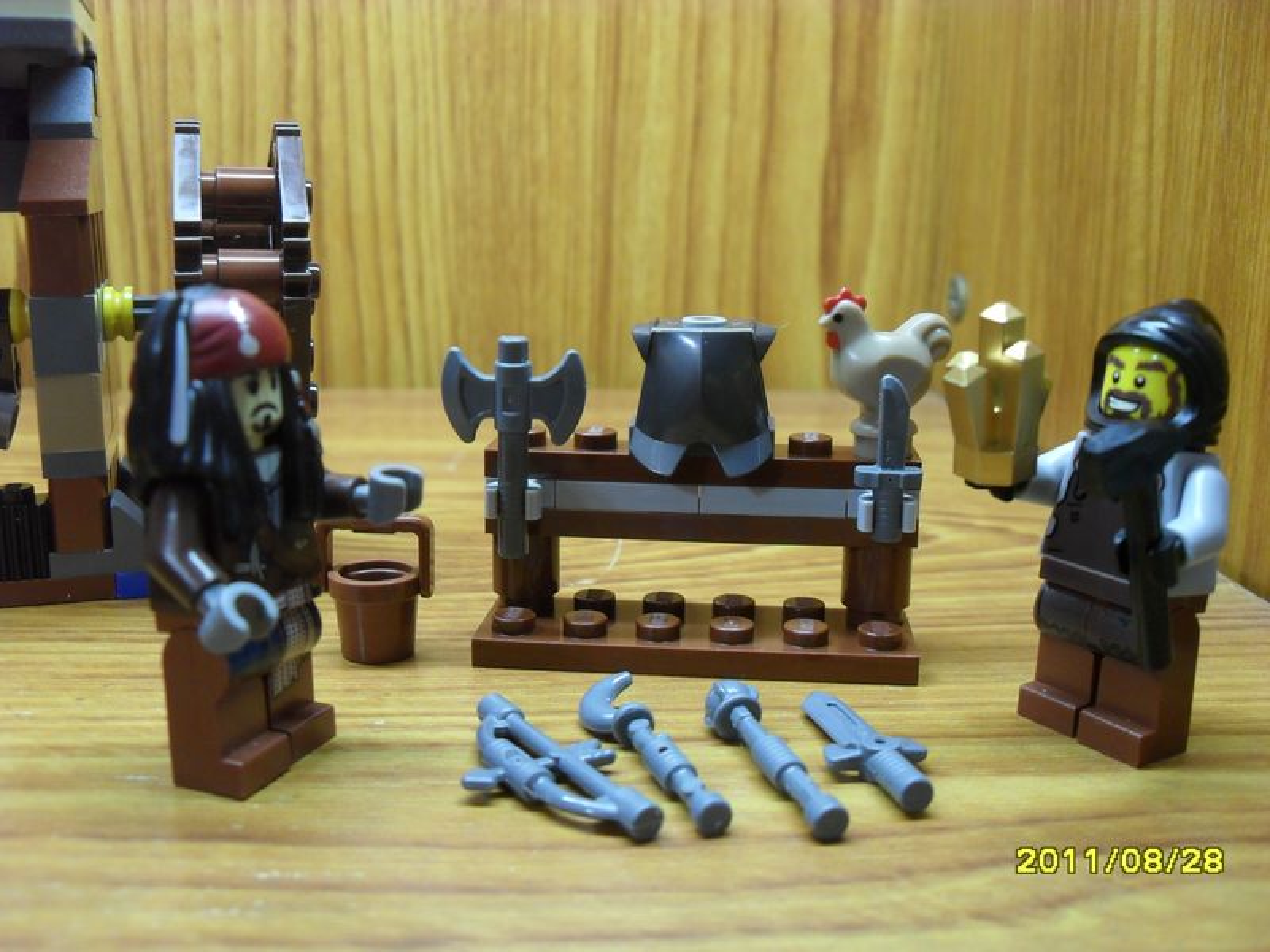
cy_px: 476
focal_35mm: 35
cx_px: 635
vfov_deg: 40.7
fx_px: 1284
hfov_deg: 52.6
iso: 200
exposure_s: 1/15
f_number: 2.8
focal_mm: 6.2
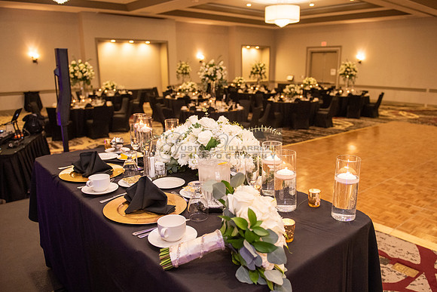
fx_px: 343
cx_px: 231
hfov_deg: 65.0
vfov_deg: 46.0
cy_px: 160
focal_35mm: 28
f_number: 2.8
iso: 1600
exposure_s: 1/125
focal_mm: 24
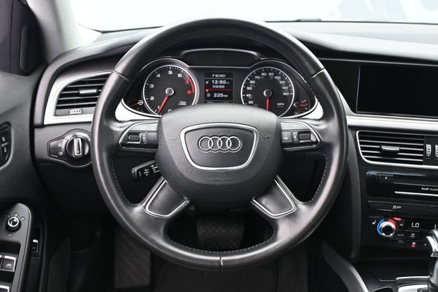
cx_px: 219
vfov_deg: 33.6
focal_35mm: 40
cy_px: 146
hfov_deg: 48.7
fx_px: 483
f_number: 4.5
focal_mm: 26.5
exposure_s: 1/125
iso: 500
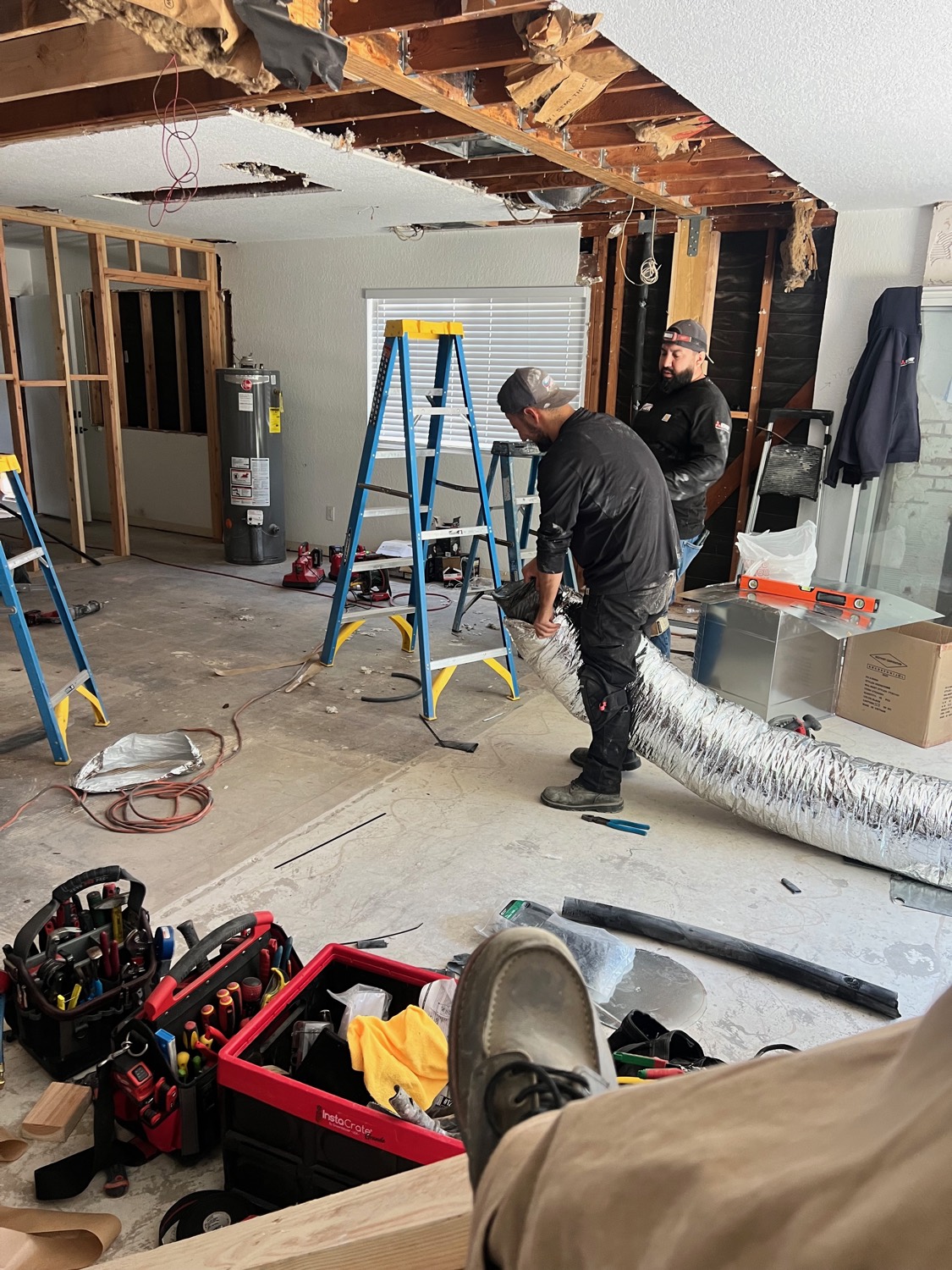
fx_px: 953
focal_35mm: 26
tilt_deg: -16.0
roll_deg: -1.2
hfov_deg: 53.1
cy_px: 635
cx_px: 476
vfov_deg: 67.3
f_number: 1.5
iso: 125
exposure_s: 1/74
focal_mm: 5.7
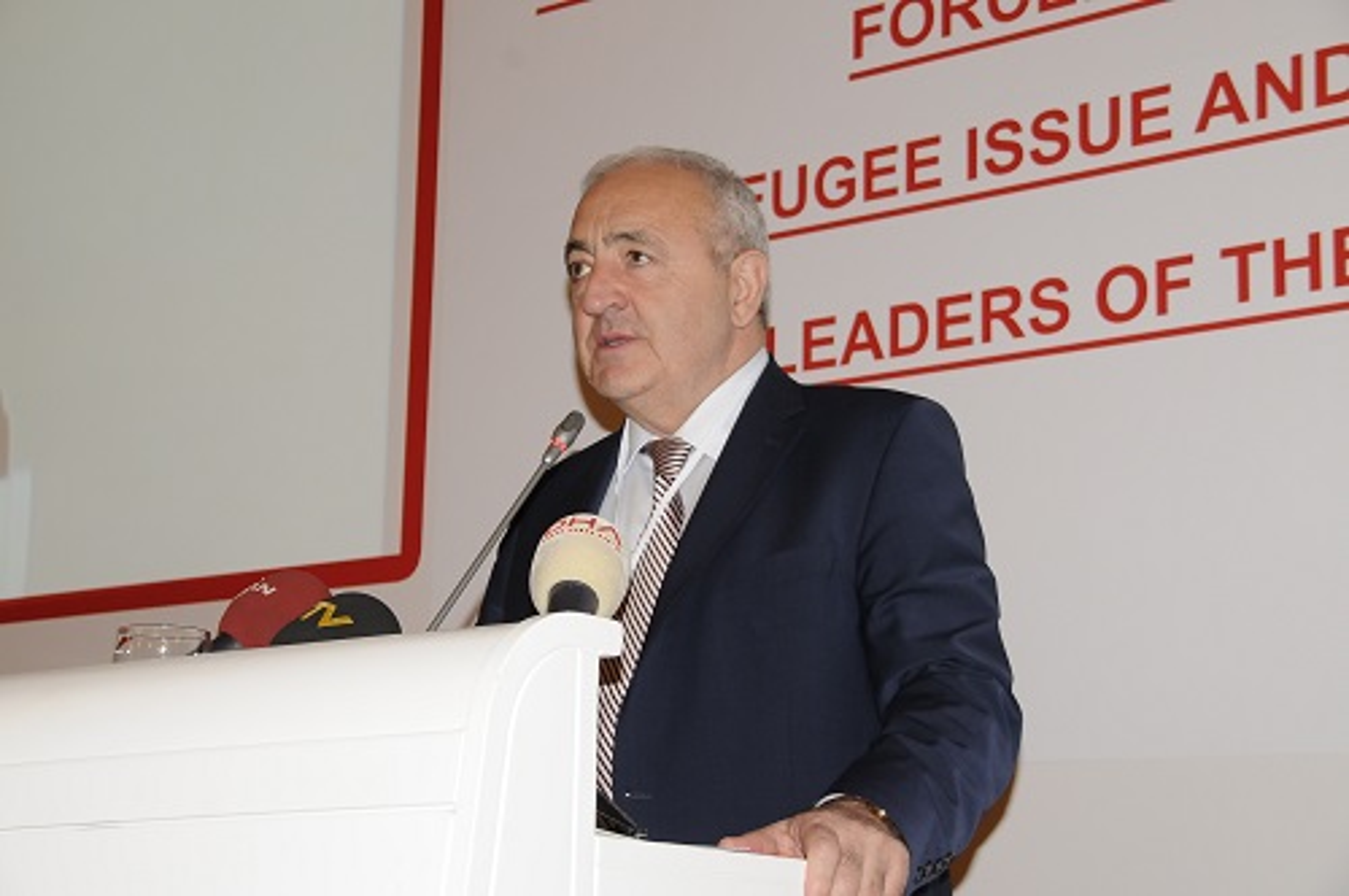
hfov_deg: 30.5
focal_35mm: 66
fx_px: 2470
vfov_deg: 20.6
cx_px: 674
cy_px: 448
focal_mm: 44
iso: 800
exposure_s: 1/60
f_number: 7.1
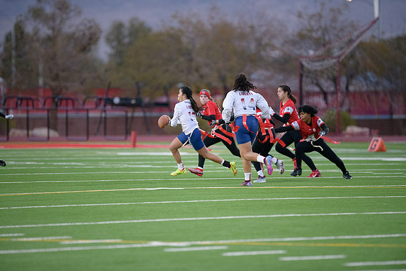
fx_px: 3384
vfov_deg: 4.6
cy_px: 136
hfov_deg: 6.9
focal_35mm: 300
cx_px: 203
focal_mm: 300
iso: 5600
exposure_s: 1/3200
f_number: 2.8
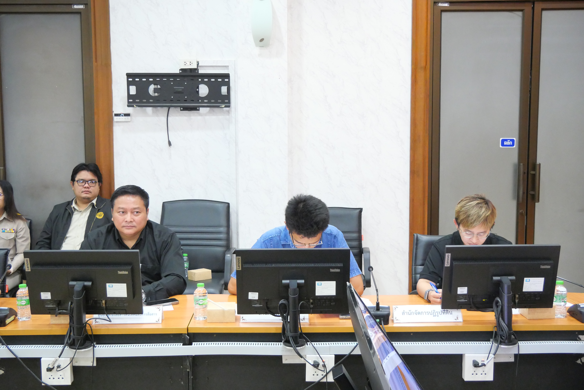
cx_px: 292
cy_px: 195
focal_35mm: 45
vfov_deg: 29.9
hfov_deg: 43.6
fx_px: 730
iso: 3200
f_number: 4.2
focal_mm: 22
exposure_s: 1/30
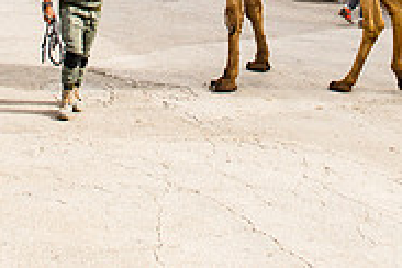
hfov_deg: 26.6
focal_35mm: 76
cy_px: -155
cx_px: 231
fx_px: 849
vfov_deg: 16.1
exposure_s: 1/1600
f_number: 2.8
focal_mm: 24
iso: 200
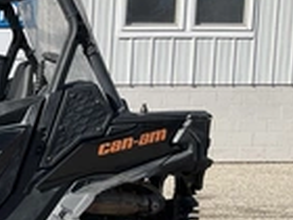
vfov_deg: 17.5
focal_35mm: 83
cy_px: 203
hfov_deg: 21.4
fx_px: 703
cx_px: -86
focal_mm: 3
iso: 25
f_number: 1.8
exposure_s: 1/1626
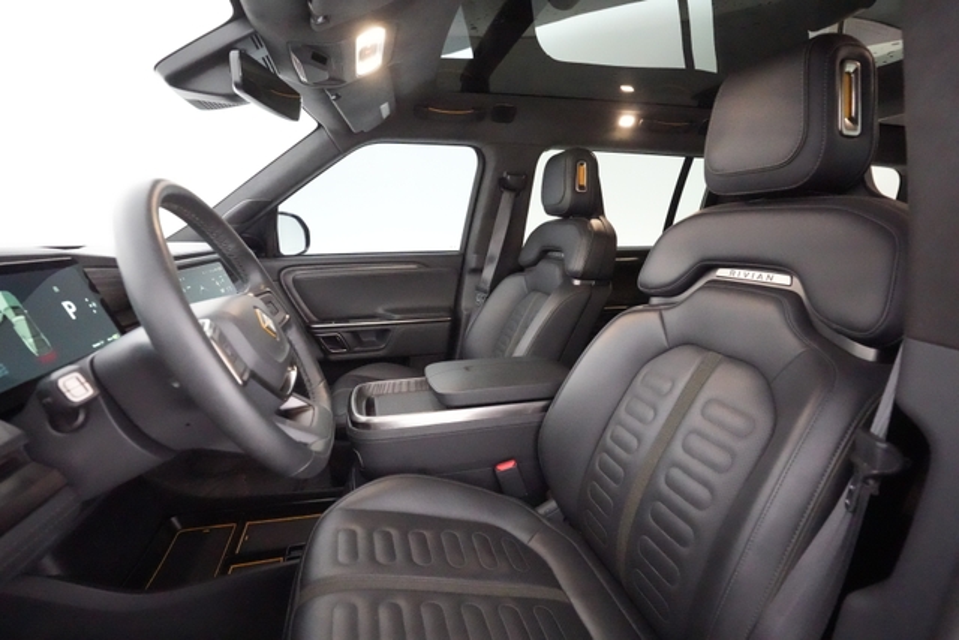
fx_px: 453
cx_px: 480
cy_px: 320
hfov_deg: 93.3
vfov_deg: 70.5
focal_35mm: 17
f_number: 5.6
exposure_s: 1/100
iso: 40000
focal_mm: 17
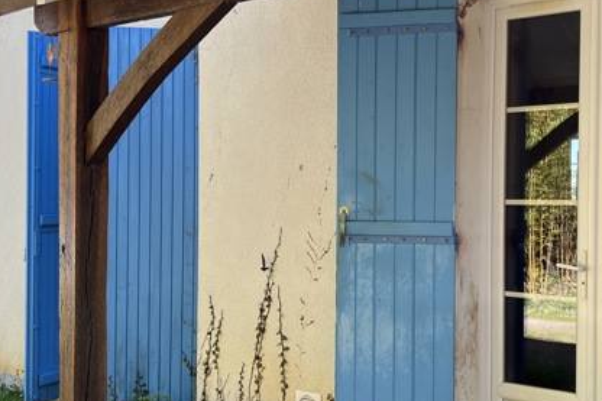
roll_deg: -1.1
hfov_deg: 38.1
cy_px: 207
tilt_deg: +0.1
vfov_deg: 26.0
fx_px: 869
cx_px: 357
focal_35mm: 52
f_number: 1.5
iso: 50
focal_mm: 5.7
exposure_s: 1/456
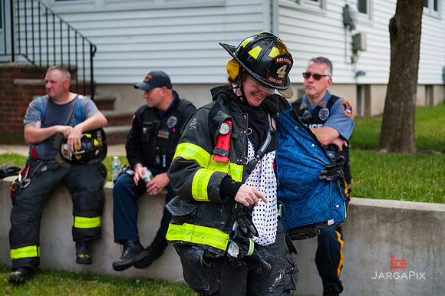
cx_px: 222
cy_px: 148
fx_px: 815
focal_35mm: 66
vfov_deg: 20.6
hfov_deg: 30.5
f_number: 3.2
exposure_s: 1/1000
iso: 200
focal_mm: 66
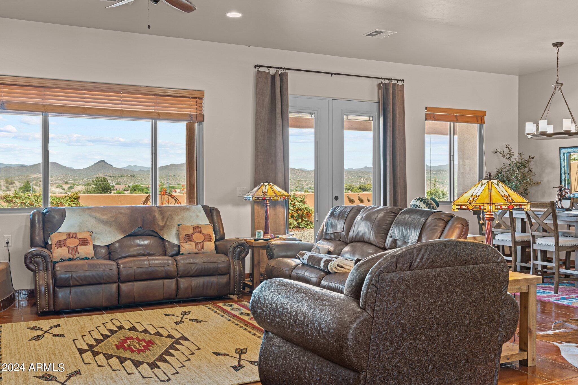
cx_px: 289
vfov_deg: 37.2
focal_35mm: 36
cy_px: 192
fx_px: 573
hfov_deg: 53.5
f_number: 8
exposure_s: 1/2
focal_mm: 35.7
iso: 400
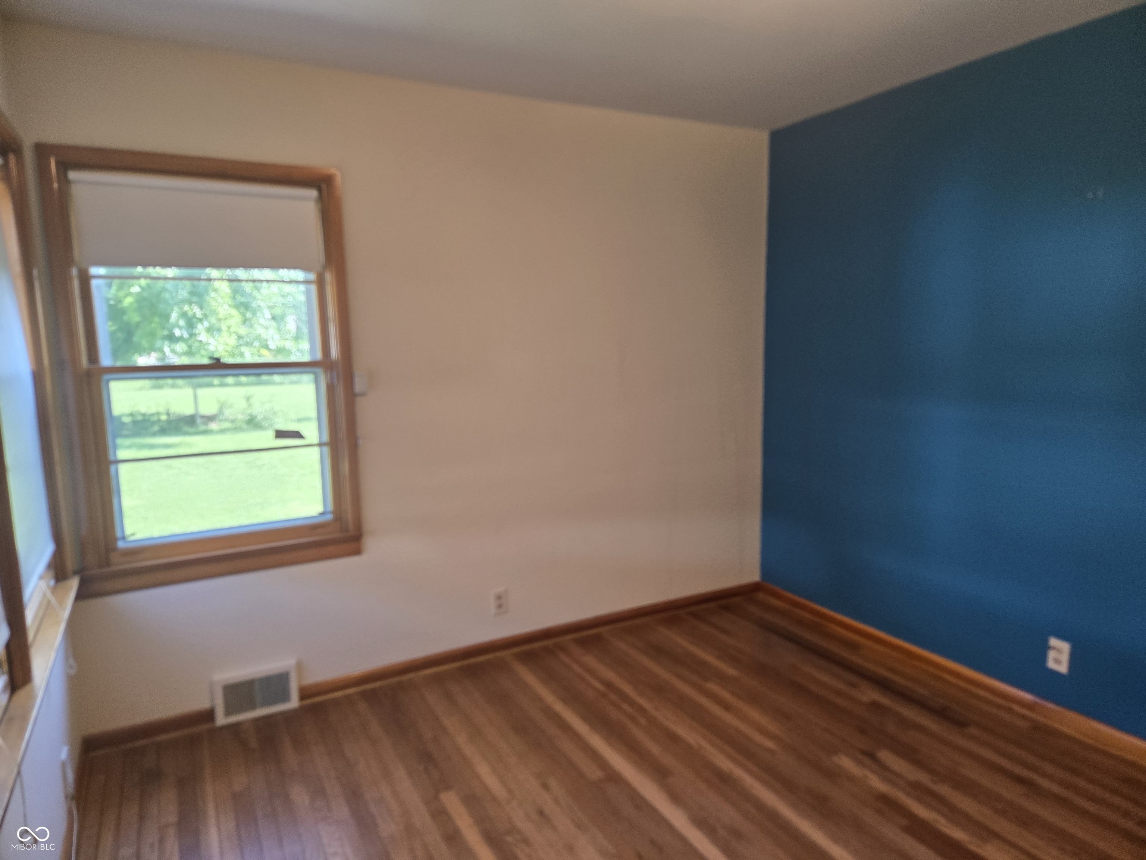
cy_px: 430
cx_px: 573
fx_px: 761
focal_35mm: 23
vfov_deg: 58.9
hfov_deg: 73.9
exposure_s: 1/120
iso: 125
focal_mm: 5.4
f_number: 1.8
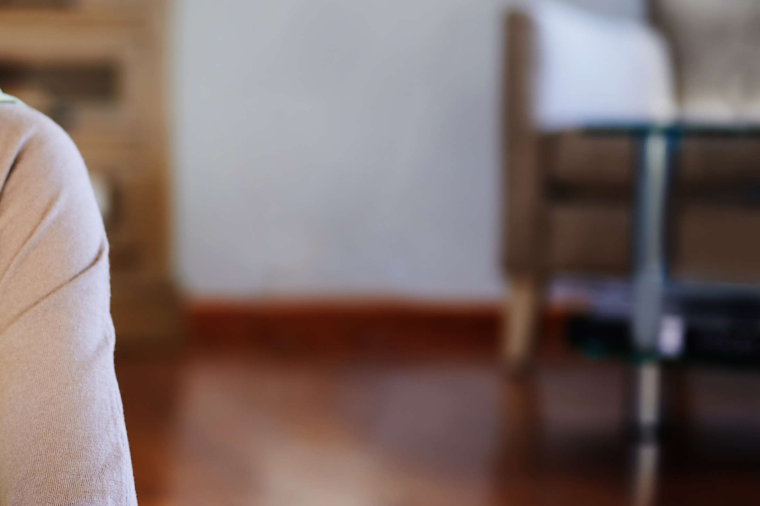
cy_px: 231
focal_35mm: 136
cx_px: -95
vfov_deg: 10.1
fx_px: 2869
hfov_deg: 14.7
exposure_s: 1/50
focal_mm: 50
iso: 100
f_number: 1.8
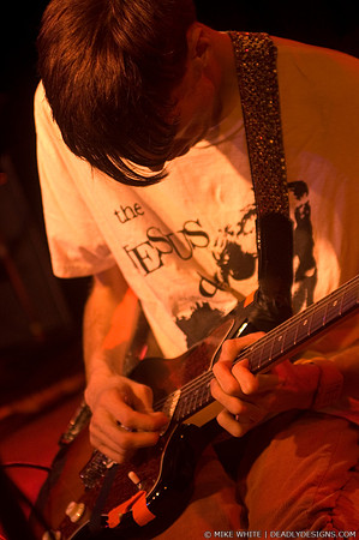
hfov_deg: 13.0
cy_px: 270
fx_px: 1574
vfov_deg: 19.5
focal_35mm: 105
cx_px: 180
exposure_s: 1/40
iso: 800
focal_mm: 70
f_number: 2.8
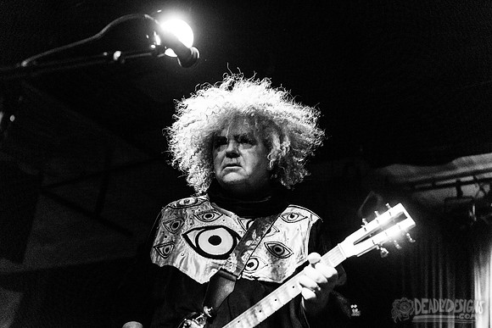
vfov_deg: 28.1
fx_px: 656
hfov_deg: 41.1
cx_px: 246
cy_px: 164
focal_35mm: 48
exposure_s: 1/200
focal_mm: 48
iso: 3200
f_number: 3.2
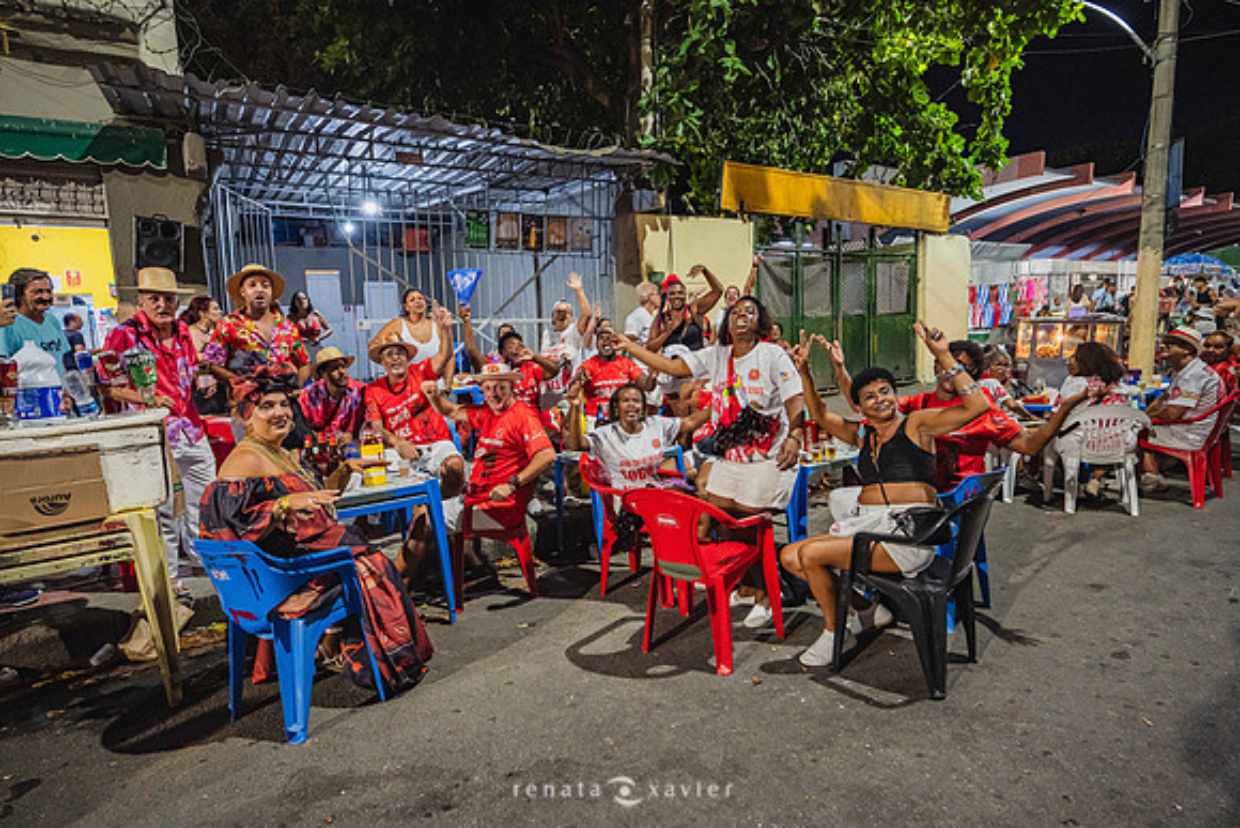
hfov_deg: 88.4
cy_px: 414
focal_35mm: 18
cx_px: 620
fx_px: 637
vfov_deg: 66.0
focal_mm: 18.5
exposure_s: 1/80
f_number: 4
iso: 1250
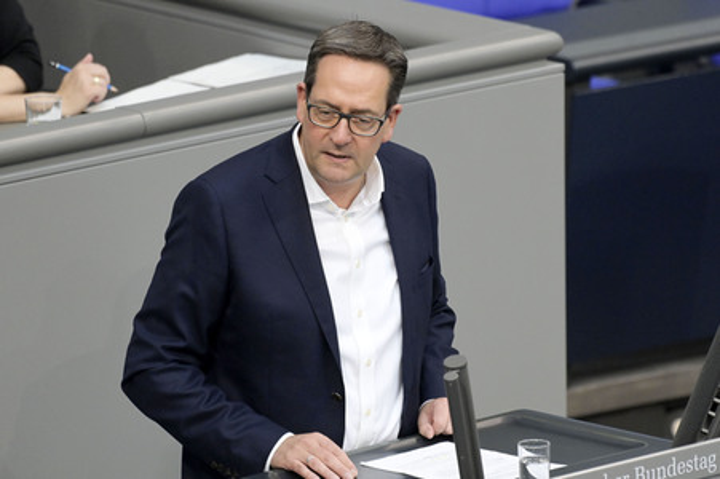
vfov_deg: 3.5
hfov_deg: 5.3
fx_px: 7794
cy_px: 240
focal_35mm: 390
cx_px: 360
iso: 8000
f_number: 5.6
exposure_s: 1/320
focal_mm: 390
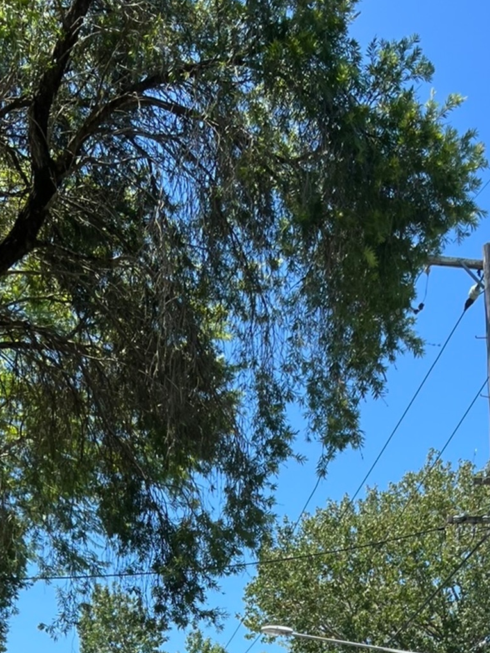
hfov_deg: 21.4
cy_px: 840
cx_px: 387
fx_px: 1283
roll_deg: -2.5
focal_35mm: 68
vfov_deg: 24.9
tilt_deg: +1.6
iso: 50
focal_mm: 5.7
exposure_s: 1/1779
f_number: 1.5
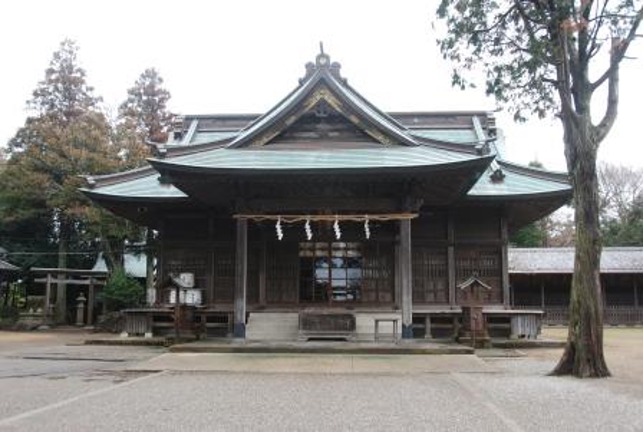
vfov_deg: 40.2
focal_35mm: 33
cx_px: 322
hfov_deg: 57.1
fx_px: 591
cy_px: 216
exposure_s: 1/125
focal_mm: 22
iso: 160
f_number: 5.6
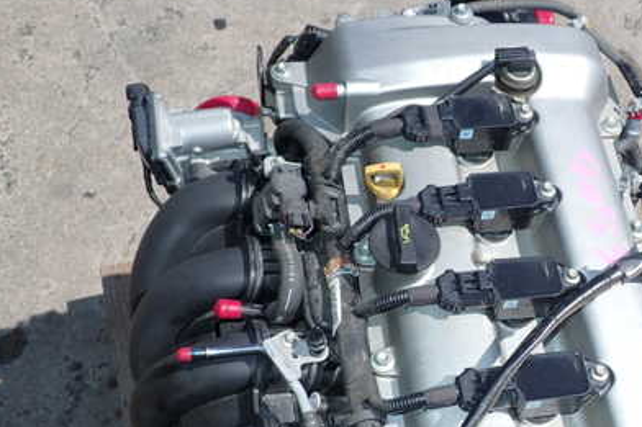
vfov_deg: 26.1
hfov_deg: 38.5
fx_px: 909
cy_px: 317
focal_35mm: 51
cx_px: 423
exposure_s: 1/2000
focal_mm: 5.79
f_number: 2.4
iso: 100
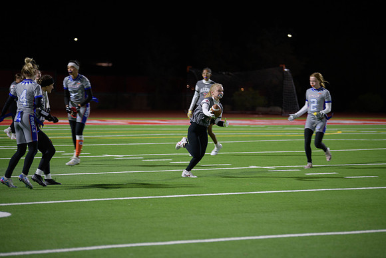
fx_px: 1555
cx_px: 193
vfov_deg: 9.5
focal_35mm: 145
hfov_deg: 14.2
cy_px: 129
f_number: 2.8
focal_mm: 145
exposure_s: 1/200
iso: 900
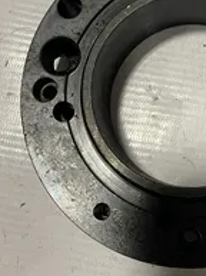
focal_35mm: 54
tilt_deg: -81.6
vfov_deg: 35.5
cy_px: 107
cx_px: 189
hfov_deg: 26.0
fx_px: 430
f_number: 1.6
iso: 160
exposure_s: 1/60
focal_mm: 4.2
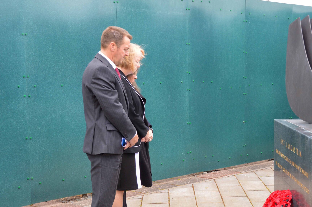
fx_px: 615
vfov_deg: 19.1
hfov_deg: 28.2
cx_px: 220
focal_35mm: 71
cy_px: 129
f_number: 5.6
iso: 180
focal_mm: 32
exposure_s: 1/125
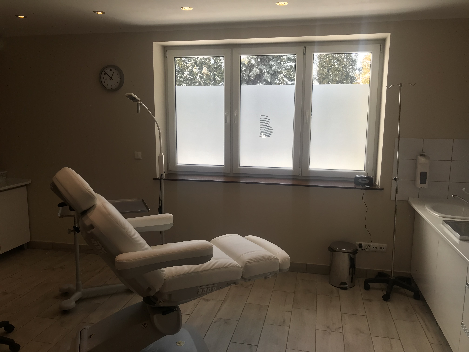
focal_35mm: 28
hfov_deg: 63.4
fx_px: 379
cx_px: 234
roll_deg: +0.8
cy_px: 176
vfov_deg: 49.7
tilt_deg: -8.8
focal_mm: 3.99
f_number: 1.8
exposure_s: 1/94
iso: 25
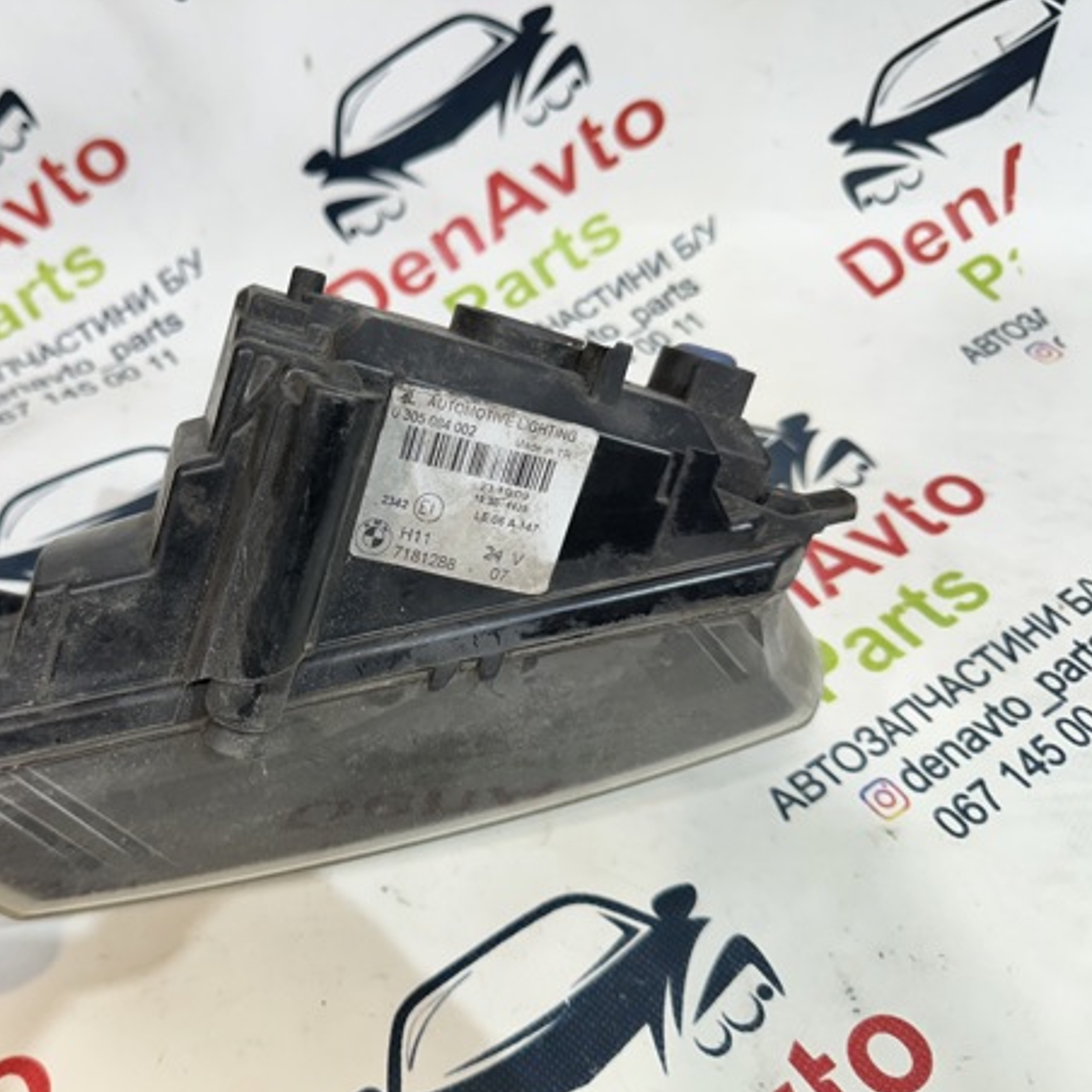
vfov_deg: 54.0
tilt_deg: -47.7
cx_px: 345
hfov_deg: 52.8
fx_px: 1071
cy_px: 574
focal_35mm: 30
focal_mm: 6.86
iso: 125
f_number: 1.78
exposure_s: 1/100
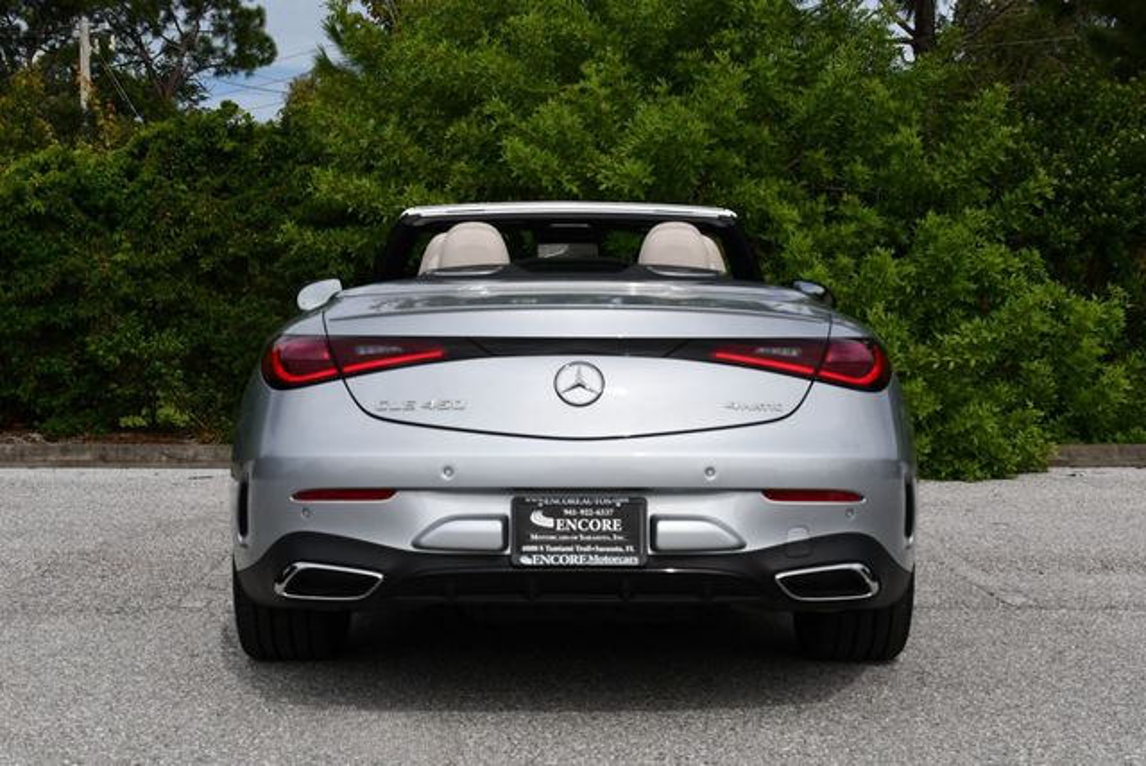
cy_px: 383
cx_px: 573
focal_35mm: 60
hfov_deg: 33.4
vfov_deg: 22.7
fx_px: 1912
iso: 100
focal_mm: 30
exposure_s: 1/320
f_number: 9
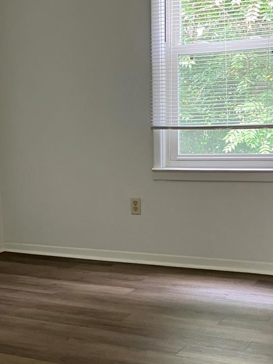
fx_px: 631
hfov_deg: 24.3
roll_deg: +0.5
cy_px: 242
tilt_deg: -7.6
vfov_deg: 31.9
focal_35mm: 60
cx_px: 93
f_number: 1.8
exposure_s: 1/60
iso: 125
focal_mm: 3.99
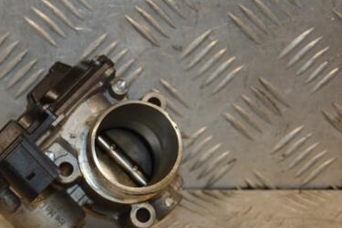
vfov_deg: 14.1
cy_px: 151
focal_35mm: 97
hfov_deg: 20.9
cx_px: 90
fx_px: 921
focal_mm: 40
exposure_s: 1/200
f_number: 5.6
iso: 800
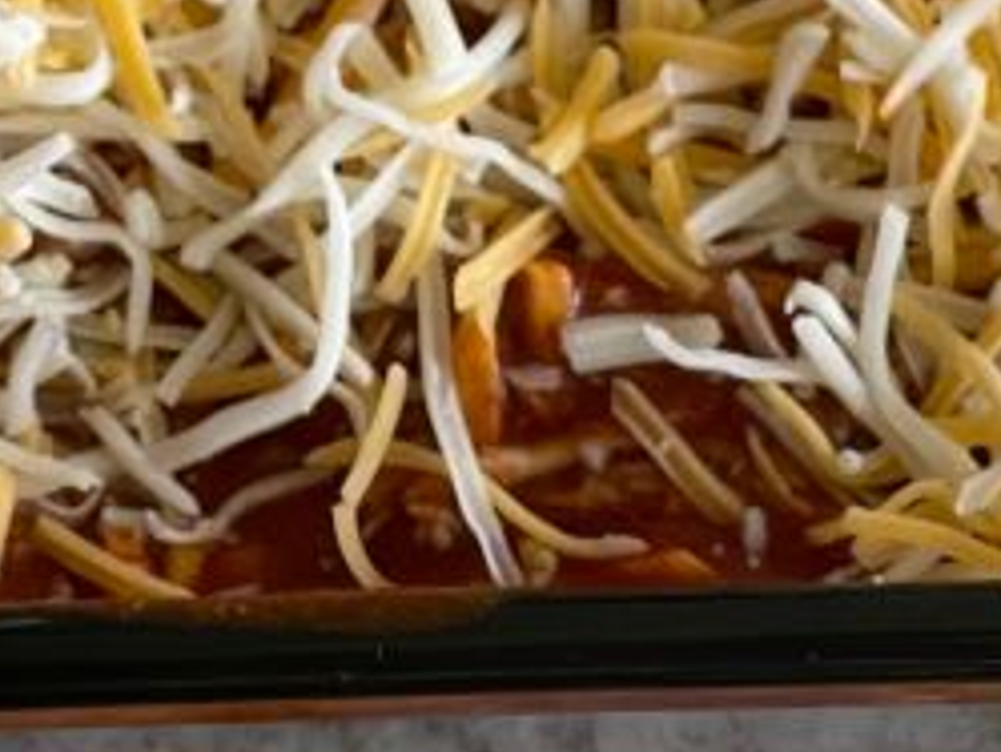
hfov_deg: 8.6
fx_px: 6683
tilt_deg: -62.1
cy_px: -517
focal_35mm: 231
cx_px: 478
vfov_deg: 6.3
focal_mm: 7.5
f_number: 2.2
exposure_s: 1/121
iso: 160
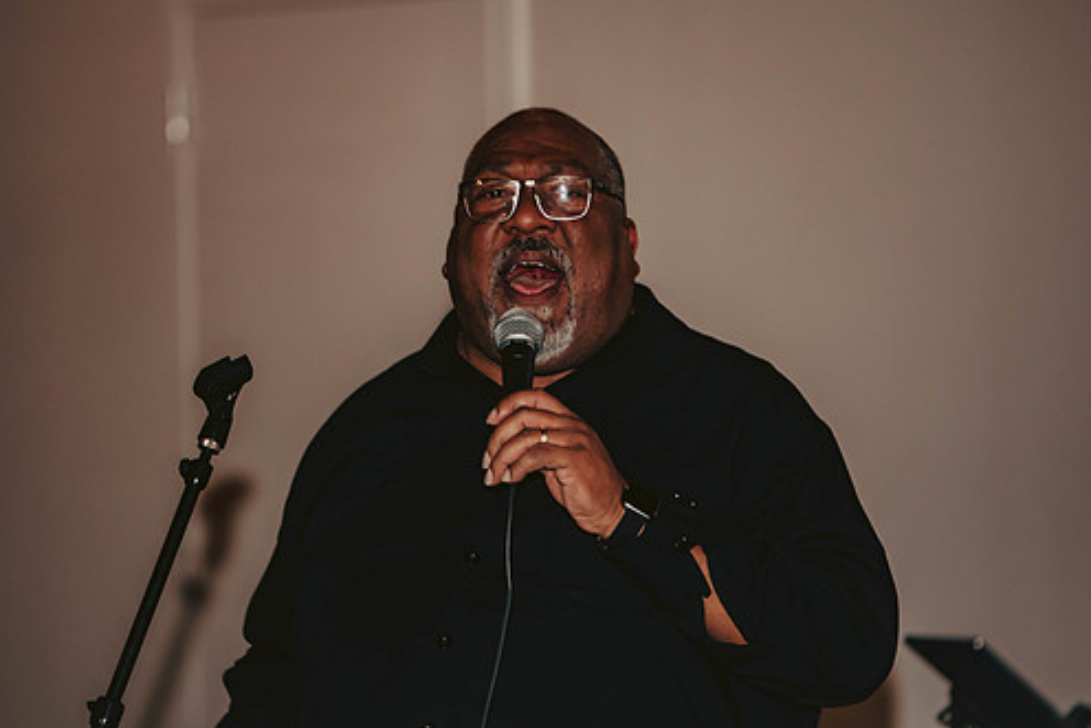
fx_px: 7093
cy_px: 371
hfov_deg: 8.8
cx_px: 506
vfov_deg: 5.9
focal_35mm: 234
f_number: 3.2
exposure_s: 1/80
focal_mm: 200
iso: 500
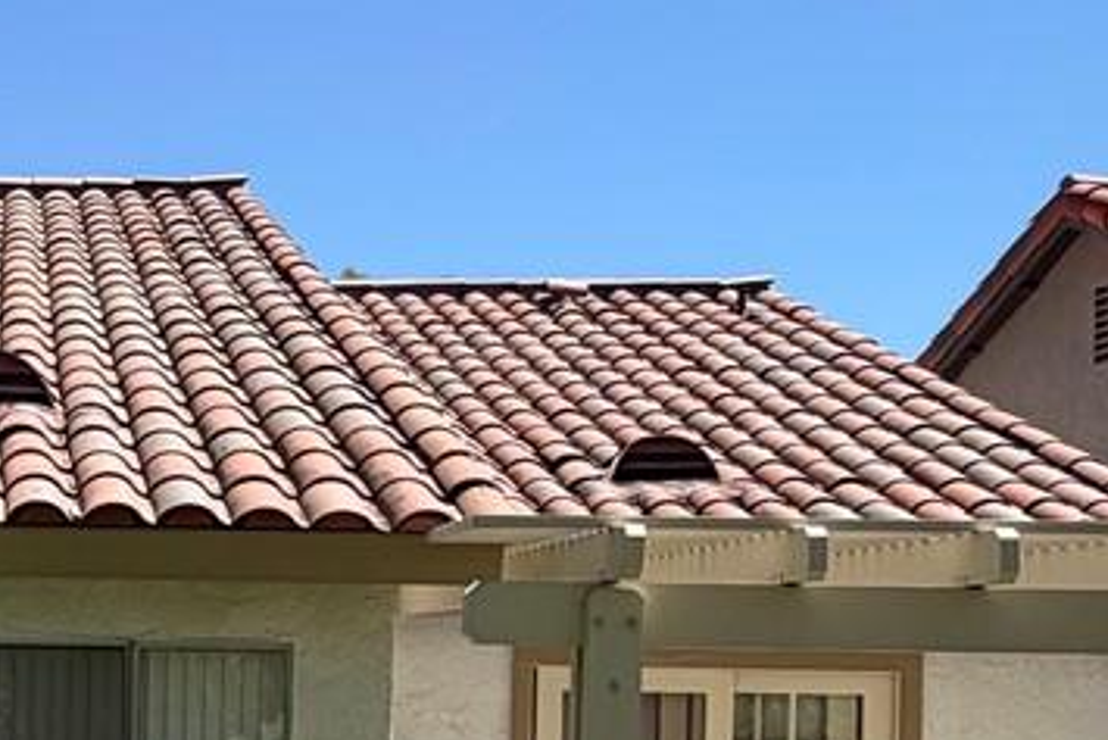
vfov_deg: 30.8
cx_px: -184
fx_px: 1293
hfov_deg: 36.9
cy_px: 634
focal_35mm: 42
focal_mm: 2.22
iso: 25
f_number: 2.2
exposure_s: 1/770
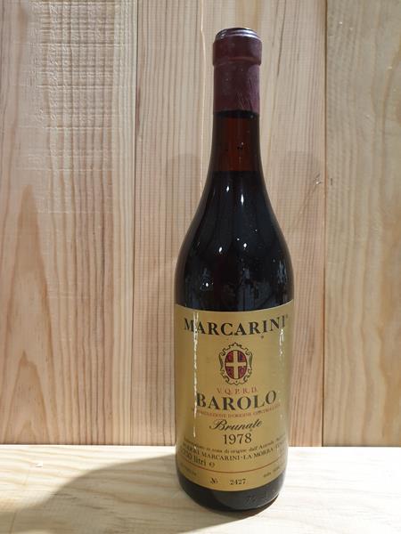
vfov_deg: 67.3
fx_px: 402
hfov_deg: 53.1
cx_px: 200
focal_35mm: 26
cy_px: 267
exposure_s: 1/50
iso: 200
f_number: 1.5
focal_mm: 4.3
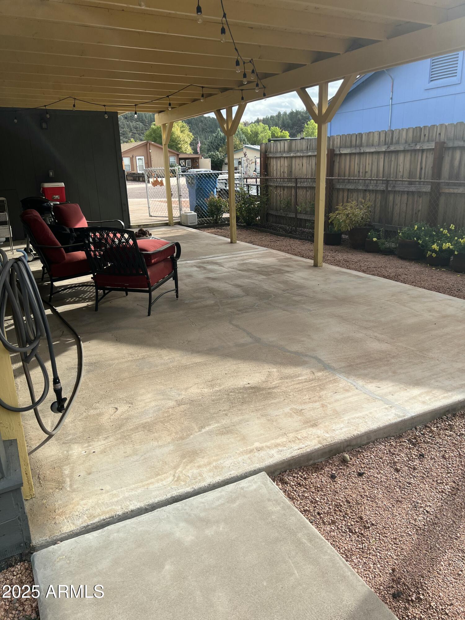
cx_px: 232
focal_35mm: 26
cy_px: 310
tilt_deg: -18.1
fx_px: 466
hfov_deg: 53.1
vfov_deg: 67.3
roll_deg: +2.5
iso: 50
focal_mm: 5.7
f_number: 1.5
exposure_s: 1/1698
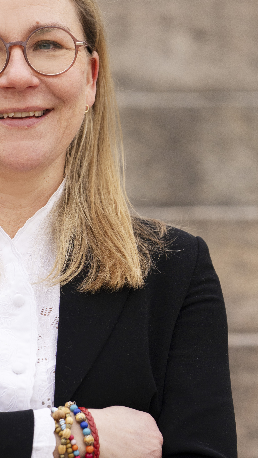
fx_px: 5097
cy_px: 239
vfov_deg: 5.2
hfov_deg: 2.9
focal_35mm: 419
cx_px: -16
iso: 320
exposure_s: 1/400
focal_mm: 140
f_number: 2.8
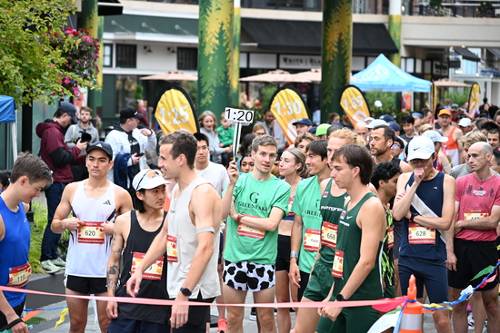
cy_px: 166
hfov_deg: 20.4
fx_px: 1389
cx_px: 250
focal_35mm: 100
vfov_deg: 13.7
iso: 1600
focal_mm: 100
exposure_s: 1/320
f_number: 4
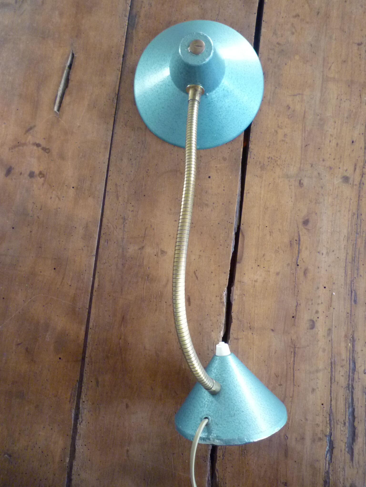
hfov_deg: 48.2
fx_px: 409
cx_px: 183
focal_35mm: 29
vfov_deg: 61.7
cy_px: 244
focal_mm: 5.2
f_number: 3.3
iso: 400
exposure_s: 1/13
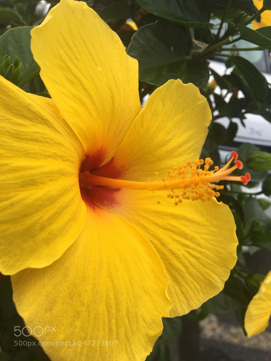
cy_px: 180
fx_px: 303
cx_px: 136
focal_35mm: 29
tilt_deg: -29.1
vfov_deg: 61.7
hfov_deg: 48.2
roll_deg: -10.9
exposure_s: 1/610
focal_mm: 4.15
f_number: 2.2
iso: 25
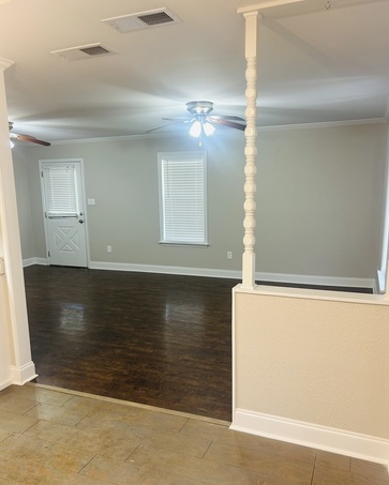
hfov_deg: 51.6
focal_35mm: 28
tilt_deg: -10.4
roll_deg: +0.3
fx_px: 403
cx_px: 199
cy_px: 262
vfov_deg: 62.1
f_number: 1.5
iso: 64
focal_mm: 5.7
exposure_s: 1/60
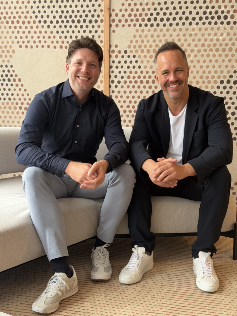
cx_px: 118
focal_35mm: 48
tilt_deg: -8.0
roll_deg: -0.9
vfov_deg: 39.7
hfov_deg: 30.3
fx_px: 438
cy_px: 158
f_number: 1.78
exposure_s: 1/50
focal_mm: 6.76
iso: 80
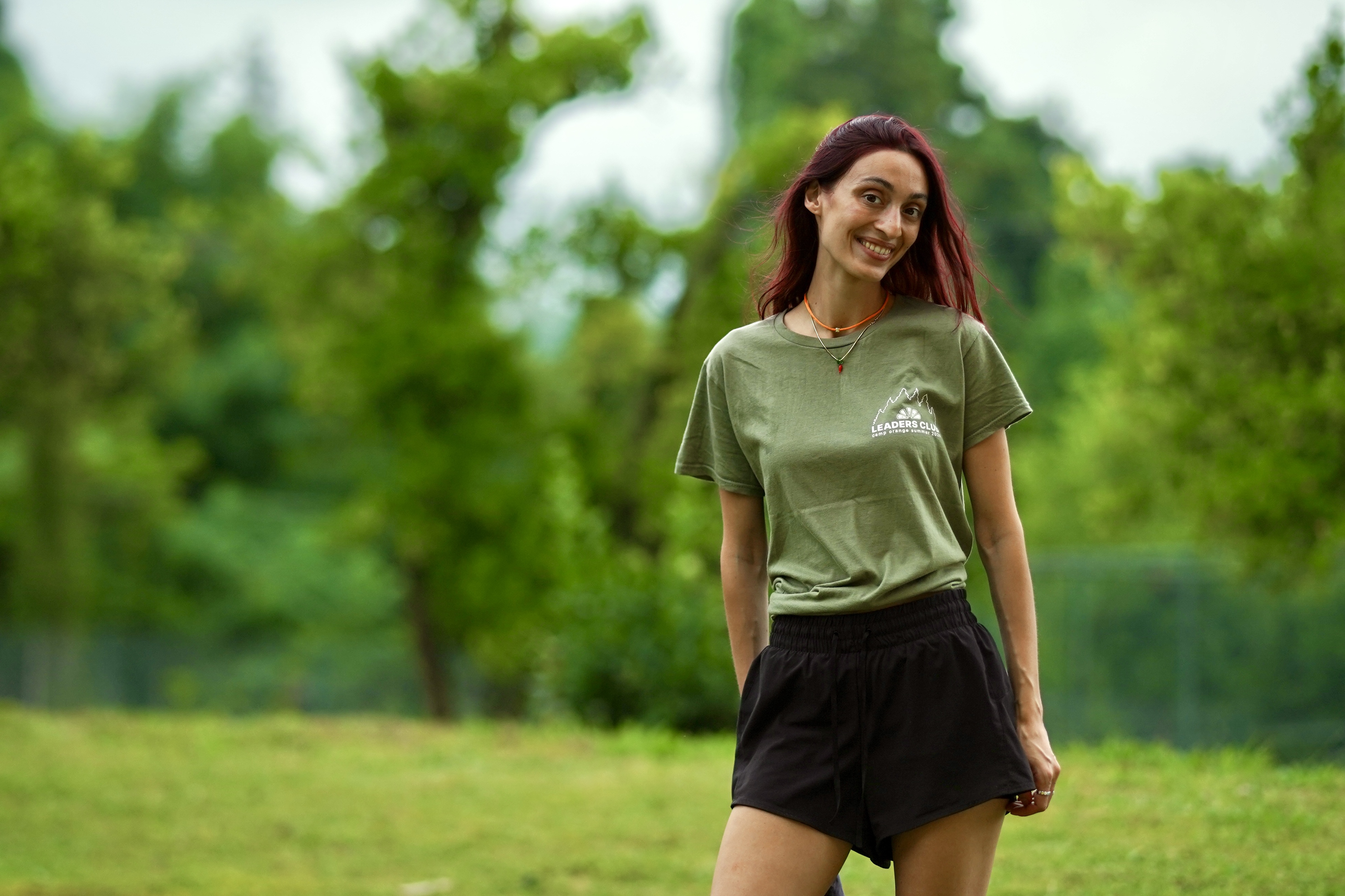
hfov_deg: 16.1
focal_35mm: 127
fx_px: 4744
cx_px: 672
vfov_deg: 10.8
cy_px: 448
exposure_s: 1/2000
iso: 320
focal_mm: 85
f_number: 1.8
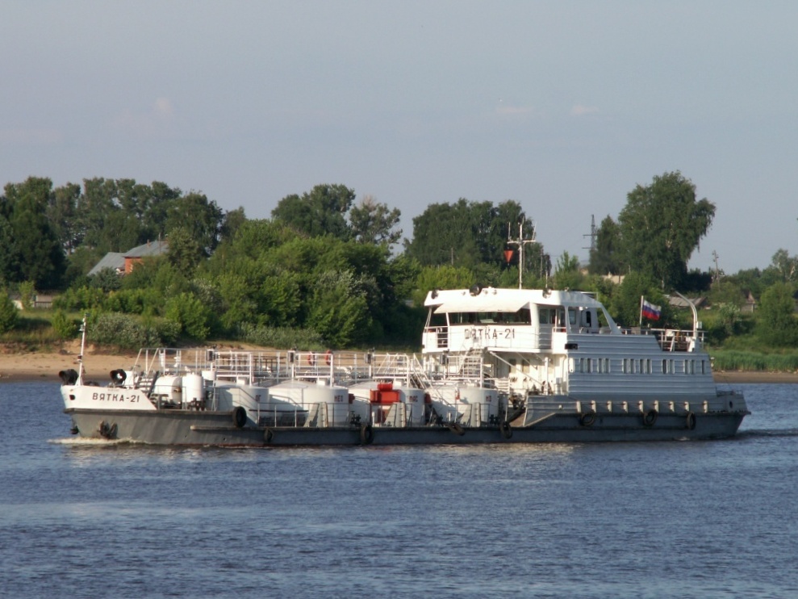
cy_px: 300
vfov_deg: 6.5
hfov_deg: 8.7
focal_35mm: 228
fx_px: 5257
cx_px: 399
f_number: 5.6
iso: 50
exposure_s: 1/400
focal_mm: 37.29
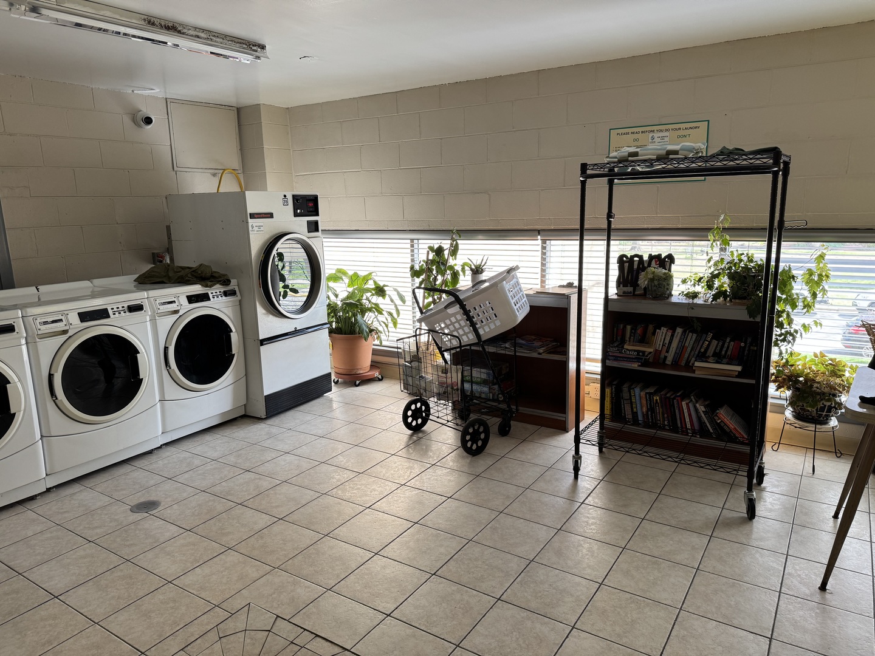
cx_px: 438
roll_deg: +1.5
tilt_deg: -12.6
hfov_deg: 71.6
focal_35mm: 24
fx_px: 607
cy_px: 328
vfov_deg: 56.8
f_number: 1.78
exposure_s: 1/121
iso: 125
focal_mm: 6.76
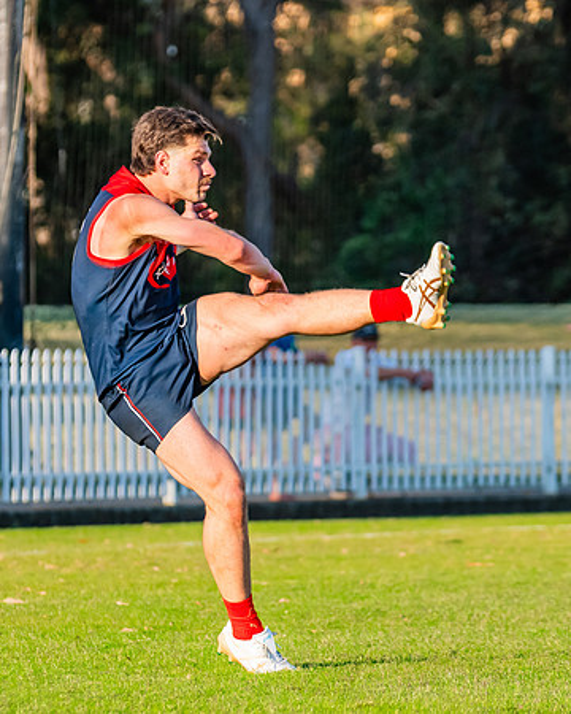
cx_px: 193
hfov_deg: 3.4
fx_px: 9751
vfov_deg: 4.2
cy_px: 480
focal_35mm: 462
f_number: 6.3
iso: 800
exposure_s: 1/1250
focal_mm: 220
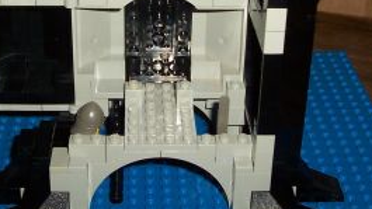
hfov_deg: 27.8
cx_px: 159
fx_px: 750
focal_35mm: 76
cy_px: 39
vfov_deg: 15.8
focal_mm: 5.6
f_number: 2.8
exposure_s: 1/60
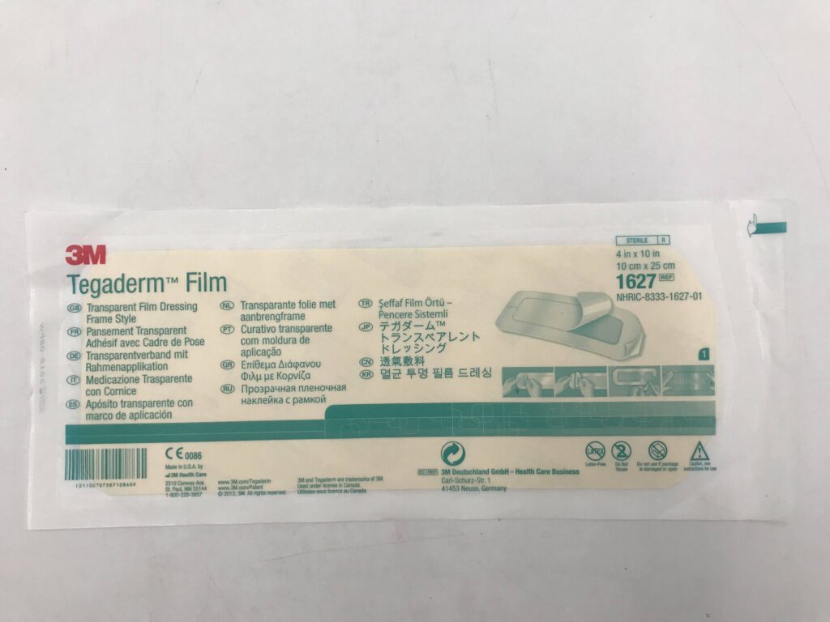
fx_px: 671
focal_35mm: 28
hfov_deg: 63.4
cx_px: 415
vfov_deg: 49.7
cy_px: 311
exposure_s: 1/40
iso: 20
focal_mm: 3.99
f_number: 1.8
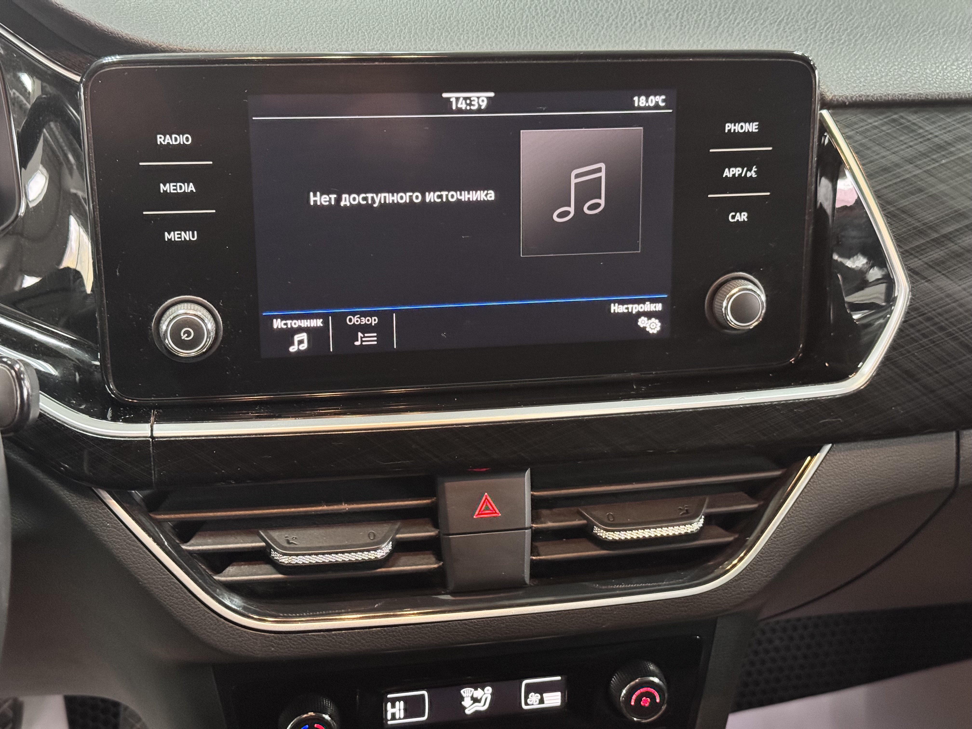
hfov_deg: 39.7
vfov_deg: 30.3
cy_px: 364
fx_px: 1348
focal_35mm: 48
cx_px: 486
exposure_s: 1/25
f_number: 1.78
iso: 500
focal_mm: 6.76
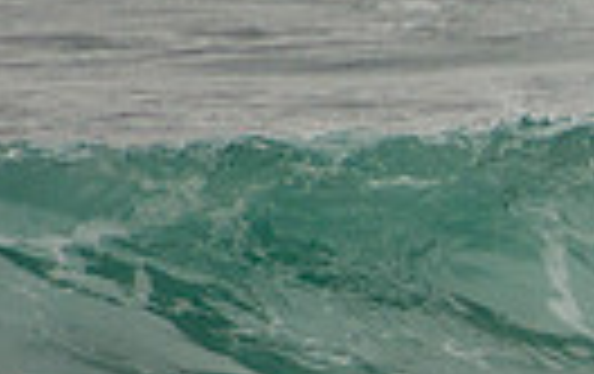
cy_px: 372
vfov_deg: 0.5
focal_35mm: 2682
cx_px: 1220
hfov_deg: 0.8
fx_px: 43491
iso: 220
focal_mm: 400
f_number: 5.6
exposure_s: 1/1250
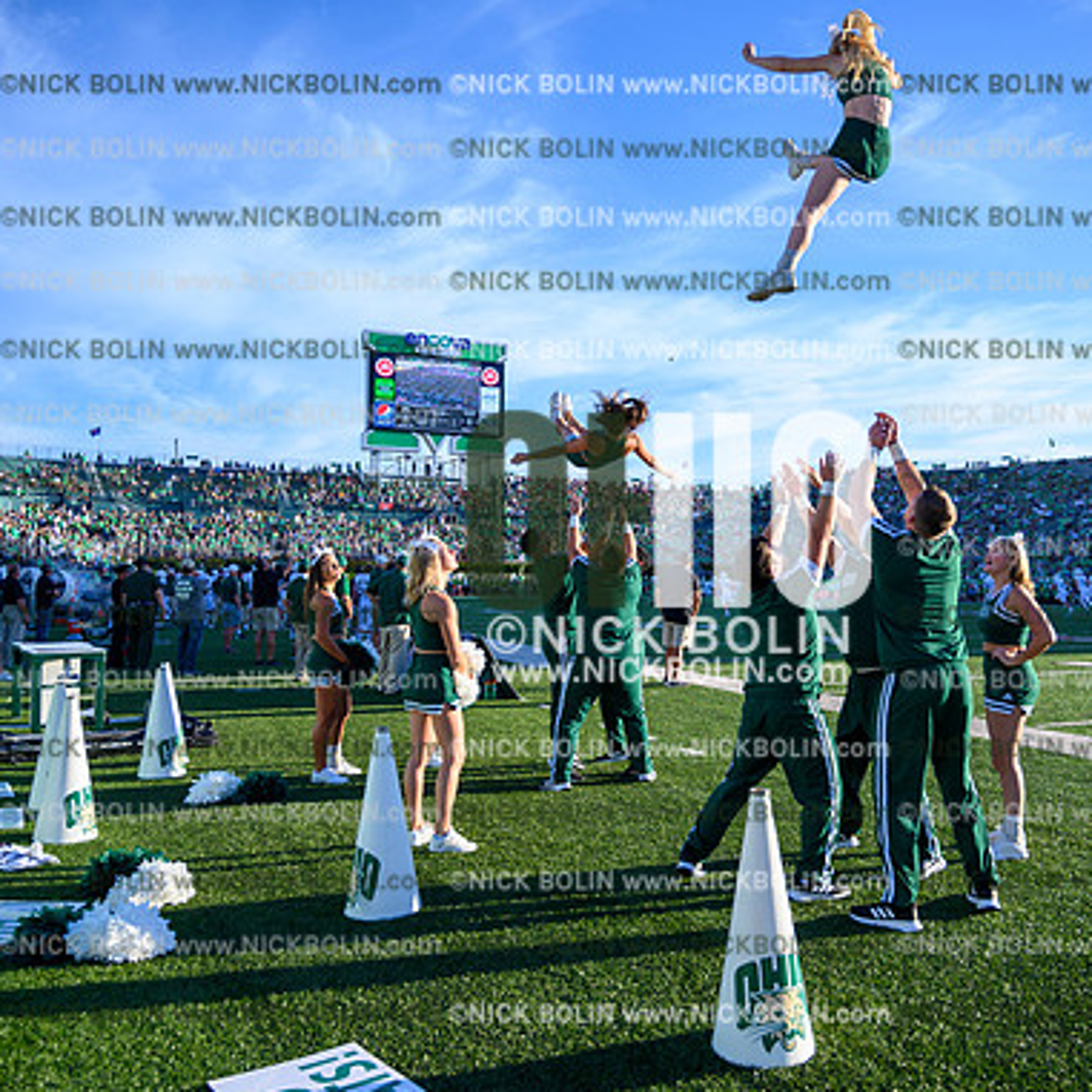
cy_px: 547
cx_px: 668
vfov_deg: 52.5
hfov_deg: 52.1
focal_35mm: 31
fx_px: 1106
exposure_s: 1/640
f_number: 4
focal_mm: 24
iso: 125
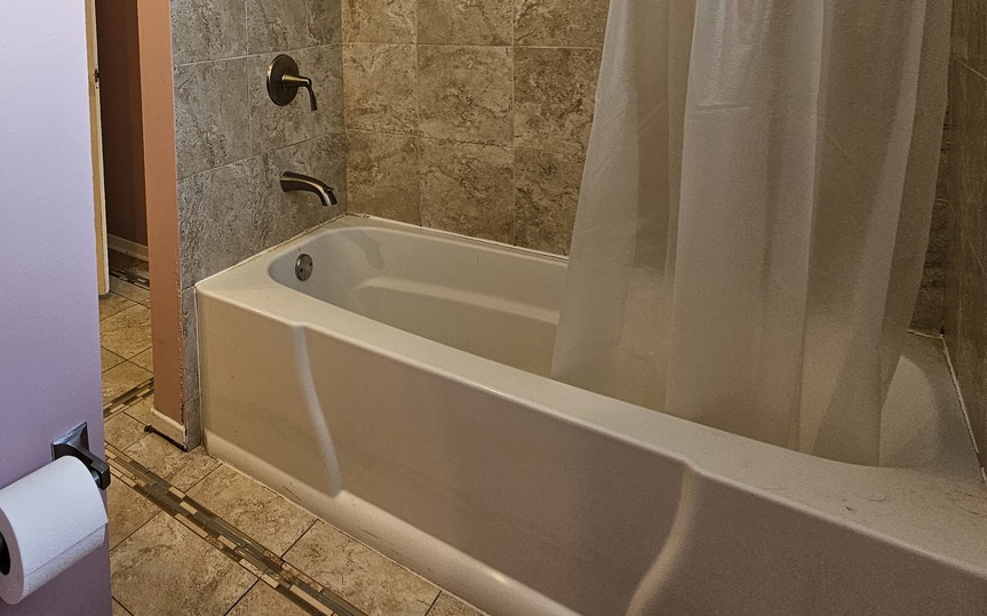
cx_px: 237
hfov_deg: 71.4
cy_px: 48
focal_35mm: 23
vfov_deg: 47.0
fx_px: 619
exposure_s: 1/60
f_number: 2.2
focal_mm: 2.2
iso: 50
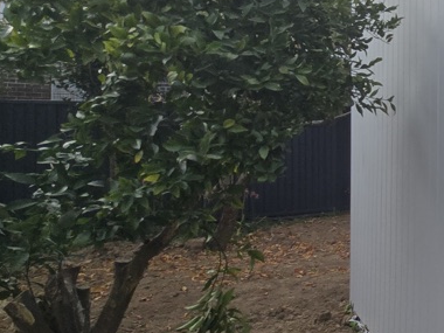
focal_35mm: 41
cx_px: 640
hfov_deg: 30.1
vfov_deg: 35.0
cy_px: 125
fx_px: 526
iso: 50
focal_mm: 2.2
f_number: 2.2
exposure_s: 1/2066
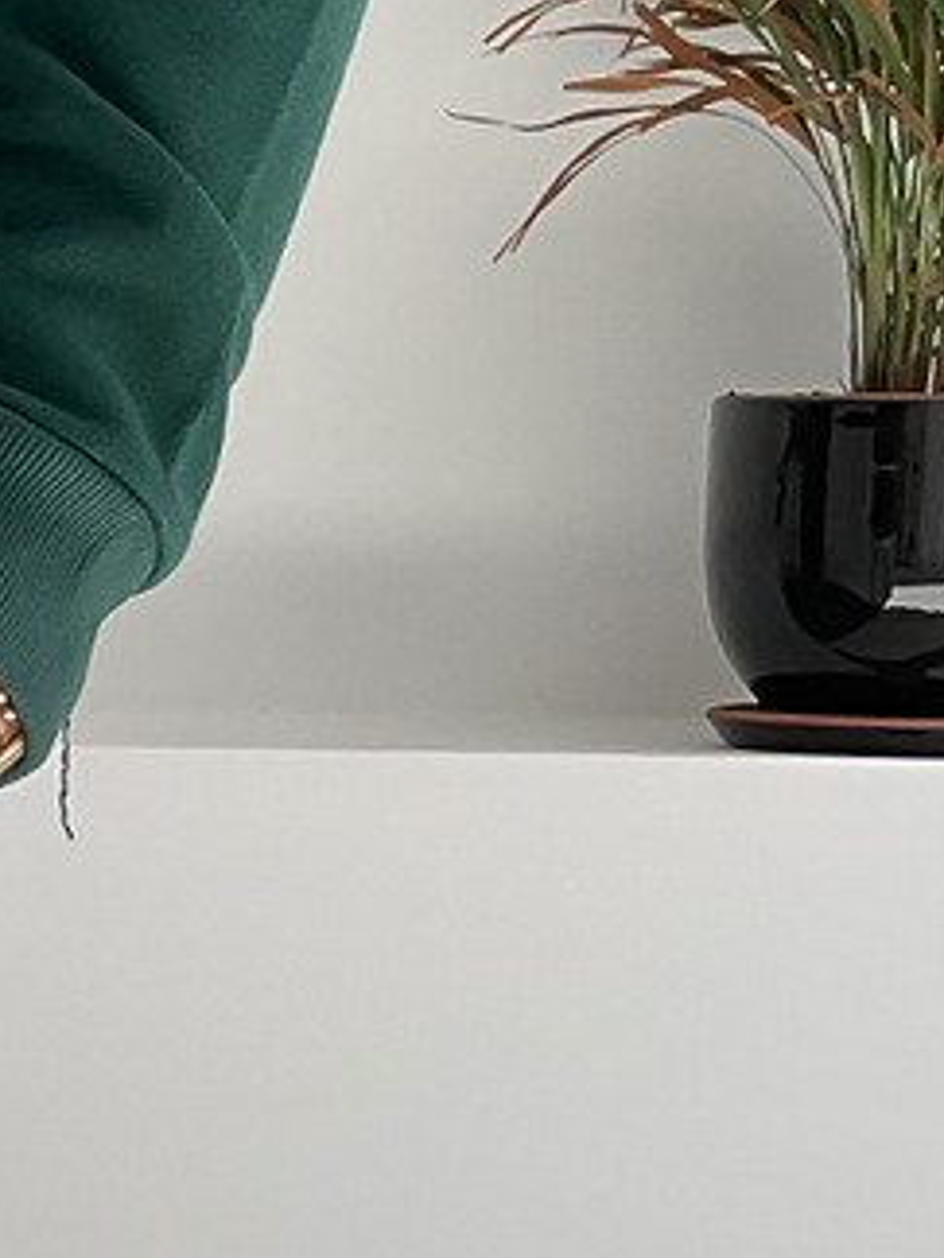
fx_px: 5200
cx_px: -1243
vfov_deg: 13.7
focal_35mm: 143
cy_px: 1145
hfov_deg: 9.4
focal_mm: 3
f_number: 1.8
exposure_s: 1/290
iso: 16
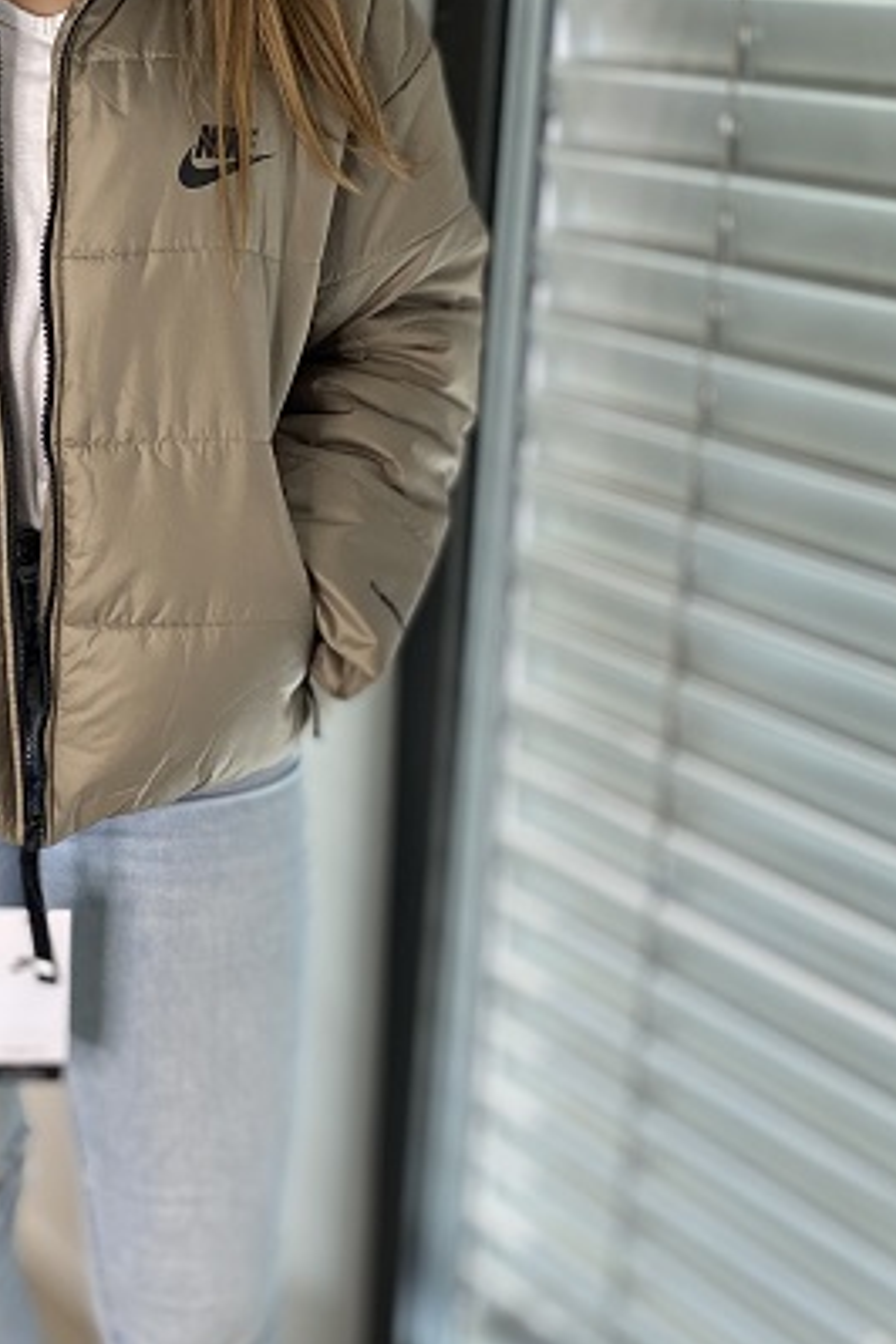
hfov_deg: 25.3
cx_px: 103
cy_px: 520
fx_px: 1941
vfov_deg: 38.0
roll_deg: -0.3
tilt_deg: -17.8
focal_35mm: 52
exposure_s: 1/71
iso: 125
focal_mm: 4.25
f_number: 1.8
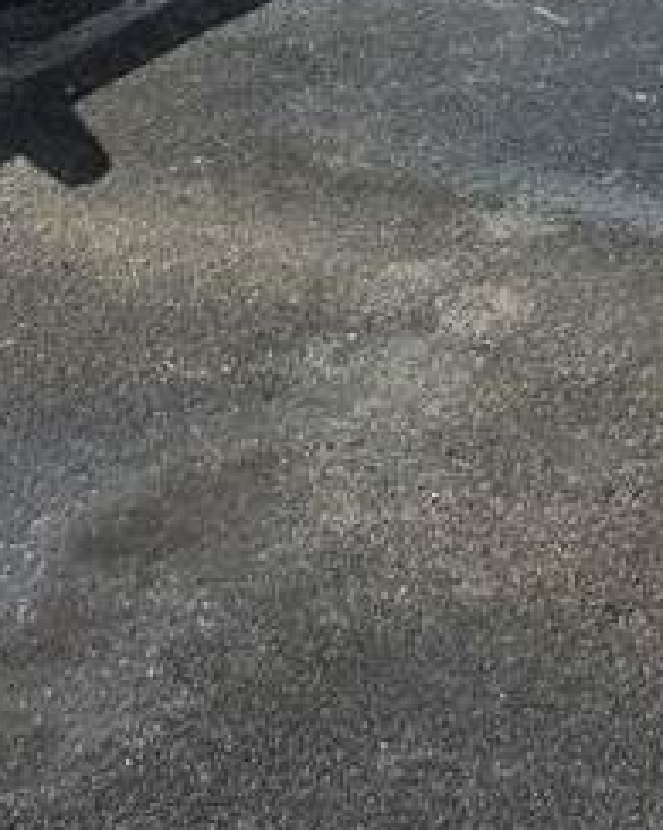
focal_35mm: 98
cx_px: 473
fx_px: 2405
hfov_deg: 15.6
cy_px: -959
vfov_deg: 14.9
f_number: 1.7
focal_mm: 6.25
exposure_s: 1/7944
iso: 80
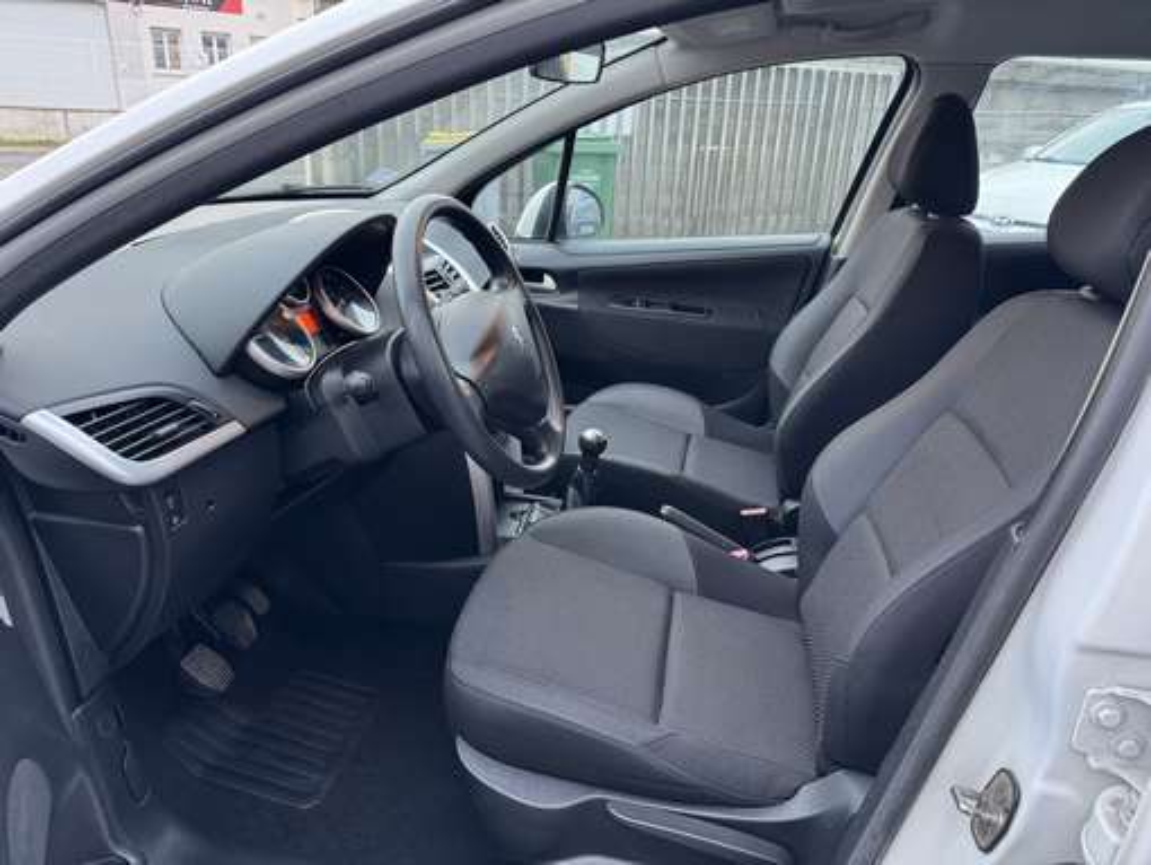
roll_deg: -2.2
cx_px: 576
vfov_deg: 56.9
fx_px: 798
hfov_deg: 71.6
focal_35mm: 24
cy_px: 432
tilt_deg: -21.6
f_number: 1.78
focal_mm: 6.86
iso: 250
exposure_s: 1/50
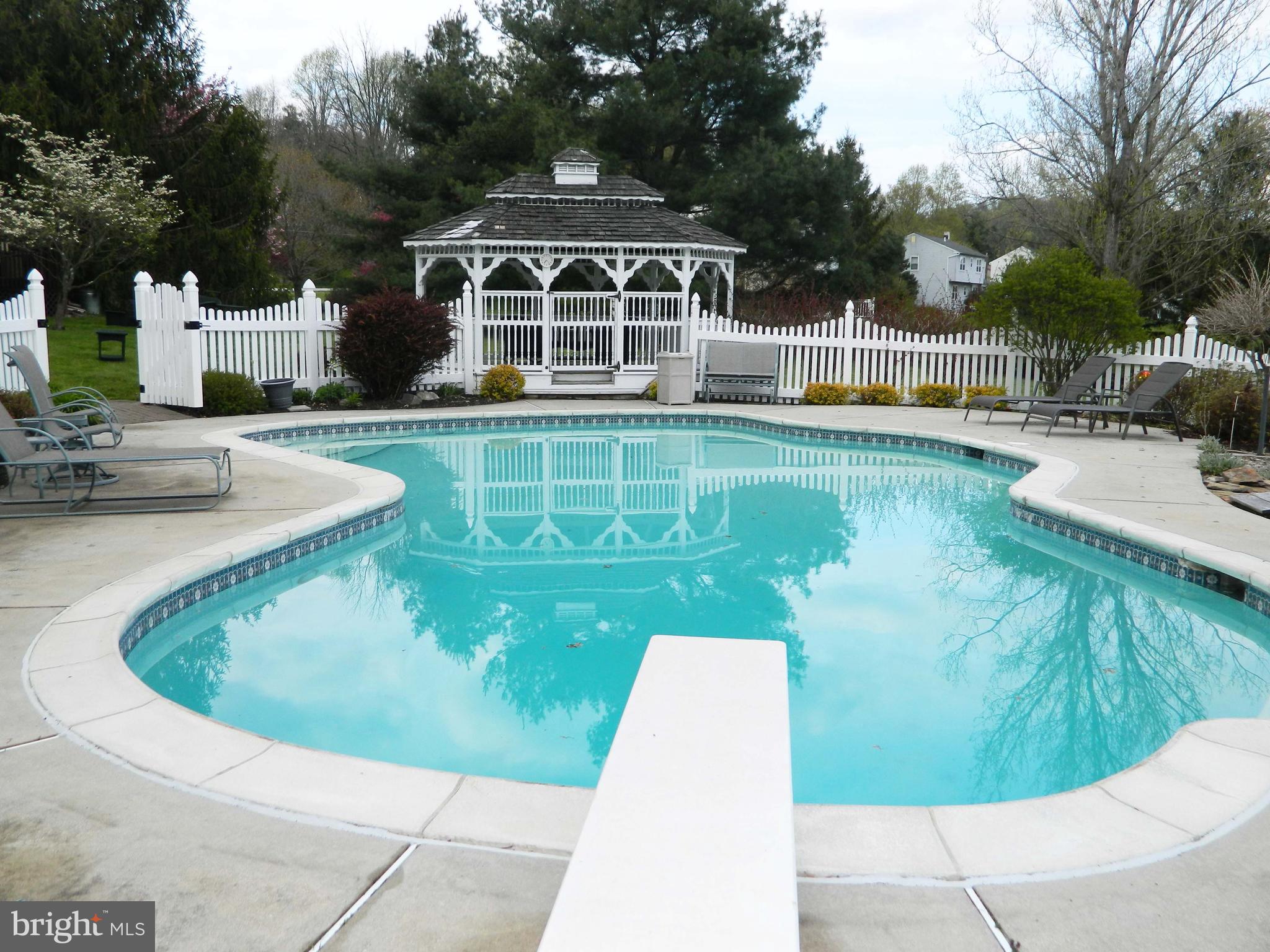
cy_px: 476
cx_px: 635
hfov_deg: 58.4
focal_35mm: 31
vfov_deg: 45.4
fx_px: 1137
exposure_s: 1/500
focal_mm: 5.6
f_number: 3.2
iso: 80
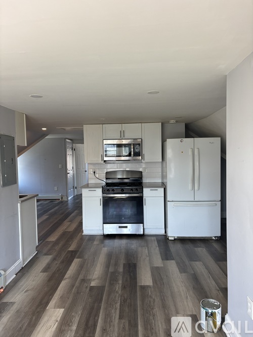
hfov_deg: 53.0
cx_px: 126
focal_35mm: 26
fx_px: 253
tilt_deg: -2.4
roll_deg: +1.8
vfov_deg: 67.3
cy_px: 168
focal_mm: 5.96
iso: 125
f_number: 1.6
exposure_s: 1/121
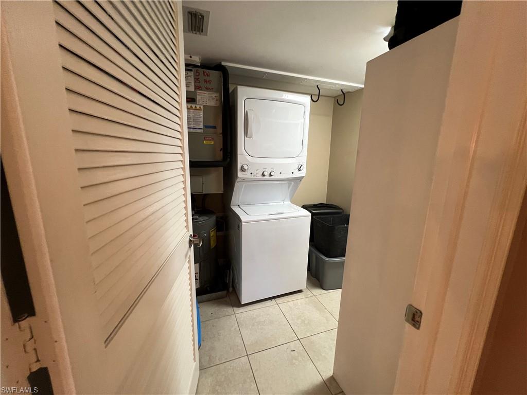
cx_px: 264
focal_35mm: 13
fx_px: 198
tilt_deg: -12.1
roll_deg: -1.2
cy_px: 198
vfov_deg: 89.9
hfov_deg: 106.2
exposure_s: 1/60
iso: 250
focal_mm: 1.57
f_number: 1.8
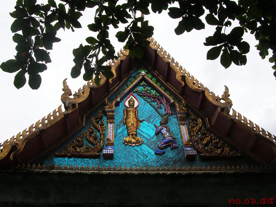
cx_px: 138
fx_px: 279
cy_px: 104
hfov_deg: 52.7
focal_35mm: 35
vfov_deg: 40.7
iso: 50
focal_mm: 5.8
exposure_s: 1/306
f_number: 5.6
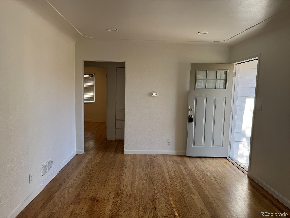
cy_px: 109
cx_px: 145
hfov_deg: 71.6
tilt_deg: -6.4
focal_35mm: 24
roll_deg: -1.8
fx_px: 201
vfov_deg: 56.8
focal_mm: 6.76
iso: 64
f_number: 1.78
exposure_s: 1/121
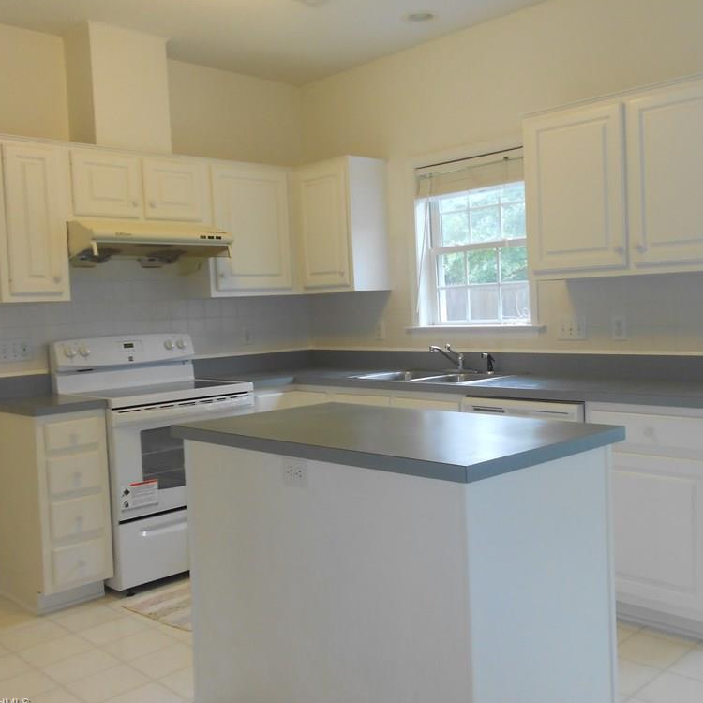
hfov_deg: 46.8
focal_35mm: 35
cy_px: 352
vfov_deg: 47.2
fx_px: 804
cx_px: 442
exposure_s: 1/30
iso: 200
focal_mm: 5.1
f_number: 3.4
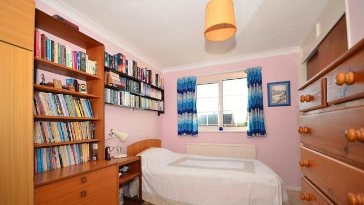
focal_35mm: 16
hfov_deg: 99.4
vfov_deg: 66.6
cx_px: 182
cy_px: 120
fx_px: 154
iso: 200
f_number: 4.5
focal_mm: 10
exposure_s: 1/60
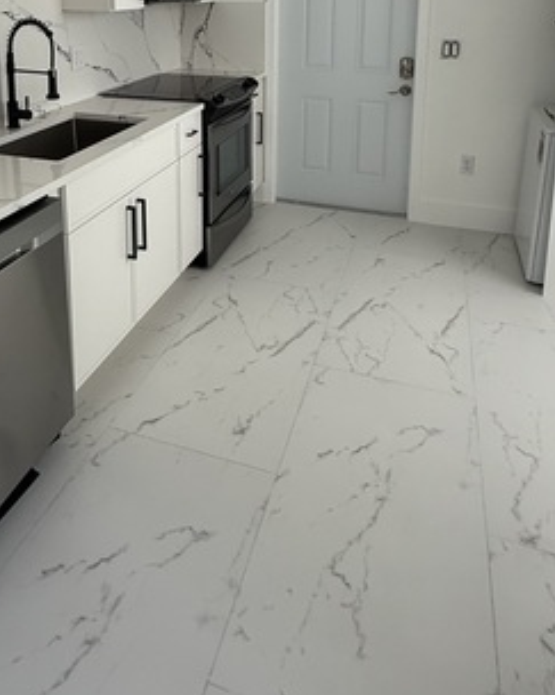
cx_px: 215
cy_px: 93
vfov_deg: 52.9
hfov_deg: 48.1
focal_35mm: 30
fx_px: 616
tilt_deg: -9.3
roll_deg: -0.8
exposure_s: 1/99
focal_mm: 2.22
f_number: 2.2
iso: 160
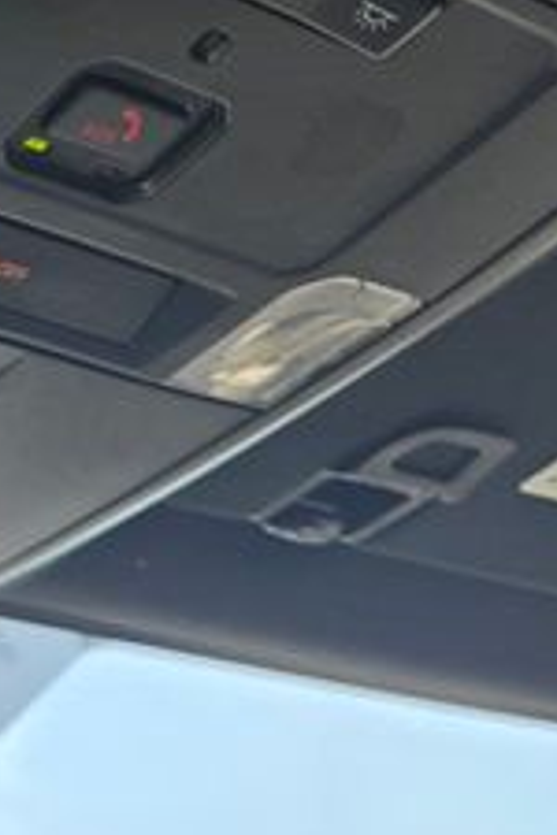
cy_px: 141
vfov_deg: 28.9
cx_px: -535
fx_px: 1578
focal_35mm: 68
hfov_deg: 16.0
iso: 50
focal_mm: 5.4
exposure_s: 1/180
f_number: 1.8
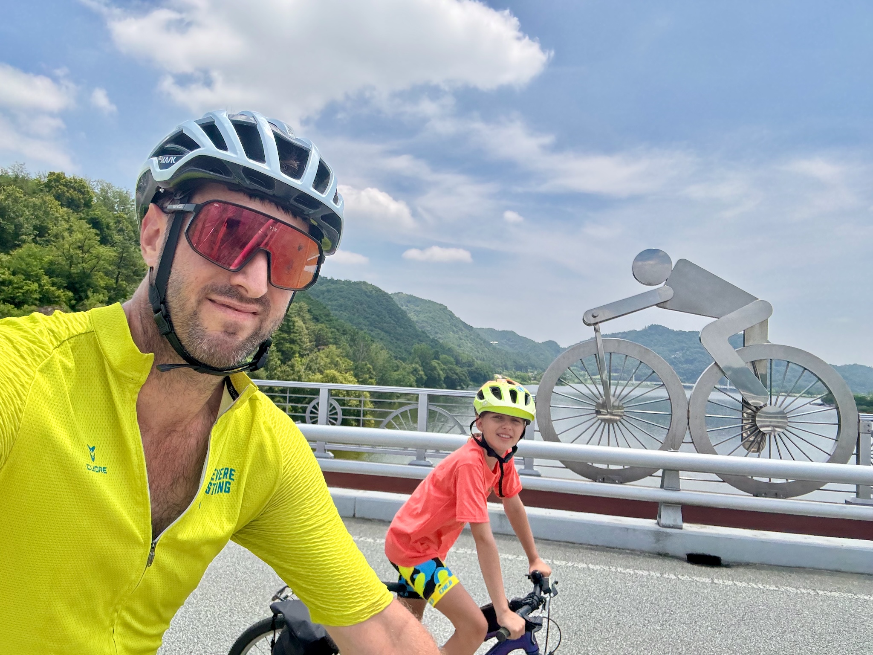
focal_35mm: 23
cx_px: 436
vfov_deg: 58.9
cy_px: 328
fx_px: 580
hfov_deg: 73.9
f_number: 1.9
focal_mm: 2.69
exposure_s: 1/1018
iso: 25
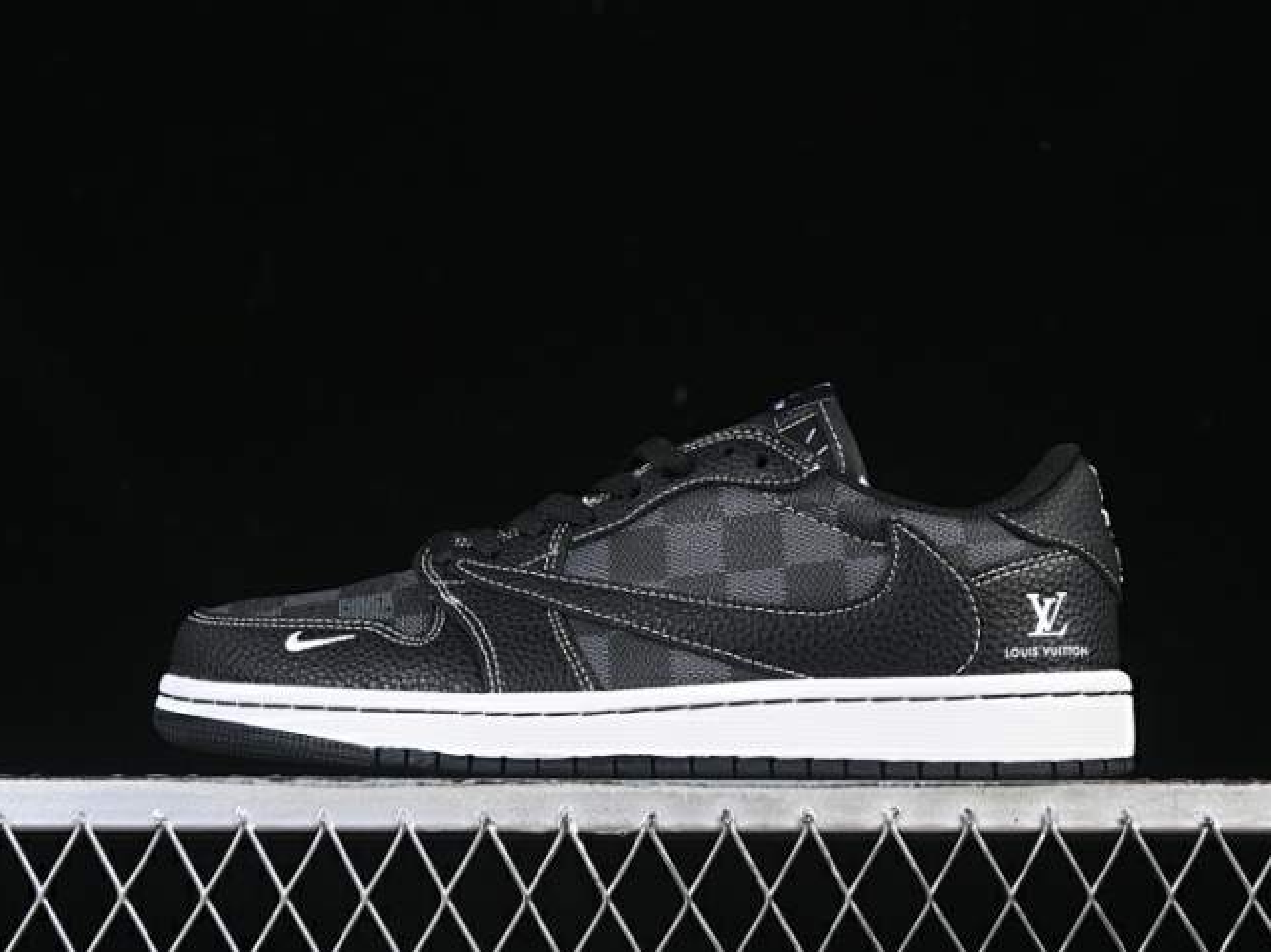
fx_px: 3010
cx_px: 649
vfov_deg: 18.0
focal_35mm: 82
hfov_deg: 23.8
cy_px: 479
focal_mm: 50
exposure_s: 1/50
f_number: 6.3
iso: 160
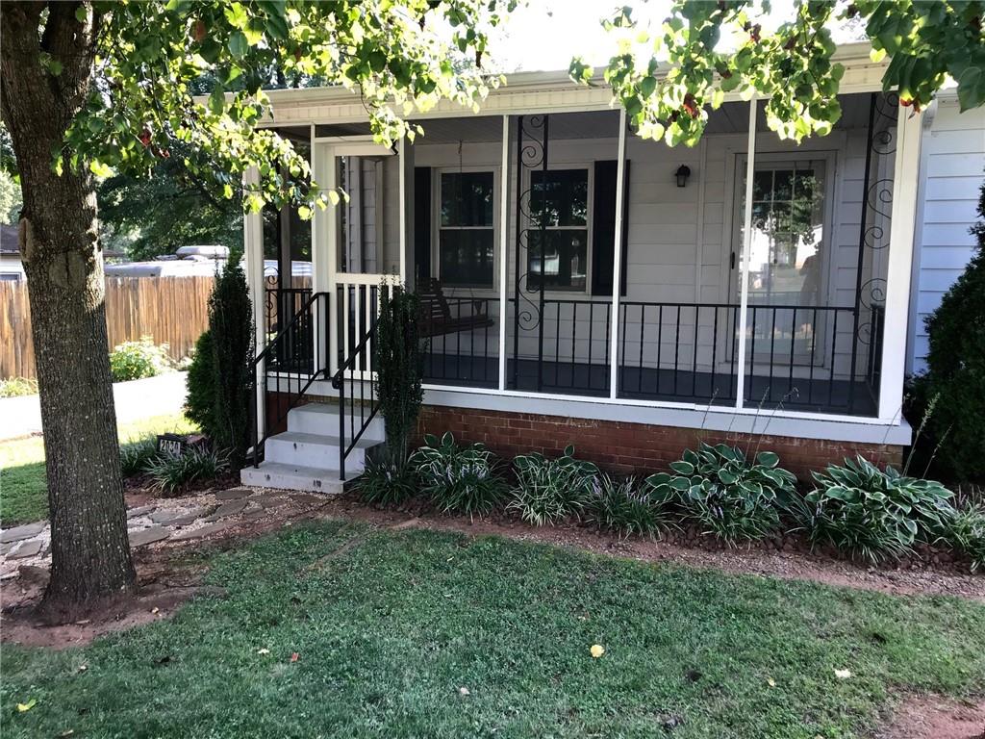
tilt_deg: -6.9
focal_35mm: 28
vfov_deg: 49.7
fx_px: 797
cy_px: 370
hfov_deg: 63.4
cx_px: 492
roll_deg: +0.5
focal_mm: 3.99
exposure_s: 1/120
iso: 25
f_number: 1.8
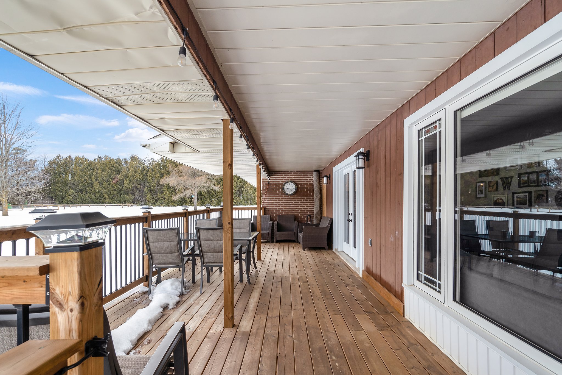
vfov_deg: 73.7
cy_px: 188
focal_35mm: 16
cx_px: 281
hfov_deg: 96.7
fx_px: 250
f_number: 9
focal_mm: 16
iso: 640
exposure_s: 1/80
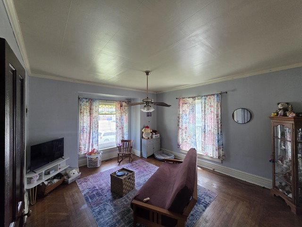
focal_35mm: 13
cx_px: 151
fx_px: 113
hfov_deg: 106.2
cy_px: 114
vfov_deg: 89.9
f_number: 1.9
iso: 160
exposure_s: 1/120
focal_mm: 2.2
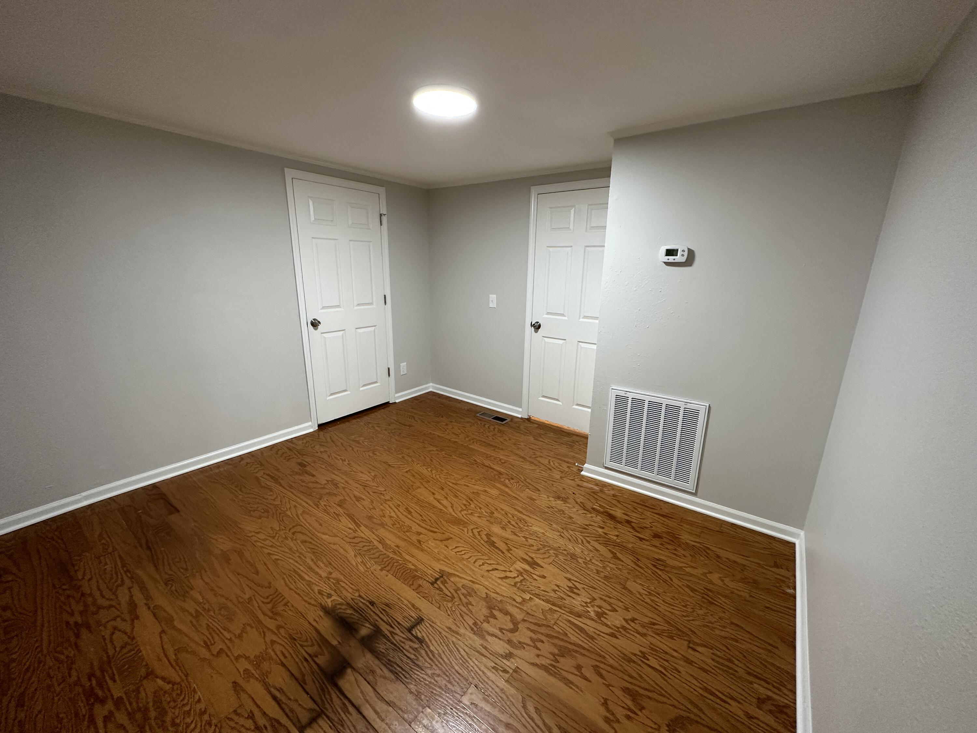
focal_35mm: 14
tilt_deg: -15.0
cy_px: 366
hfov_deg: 102.1
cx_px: 488
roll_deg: -0.9
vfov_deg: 85.7
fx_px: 395
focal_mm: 2.22
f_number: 2.2
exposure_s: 1/60
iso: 200
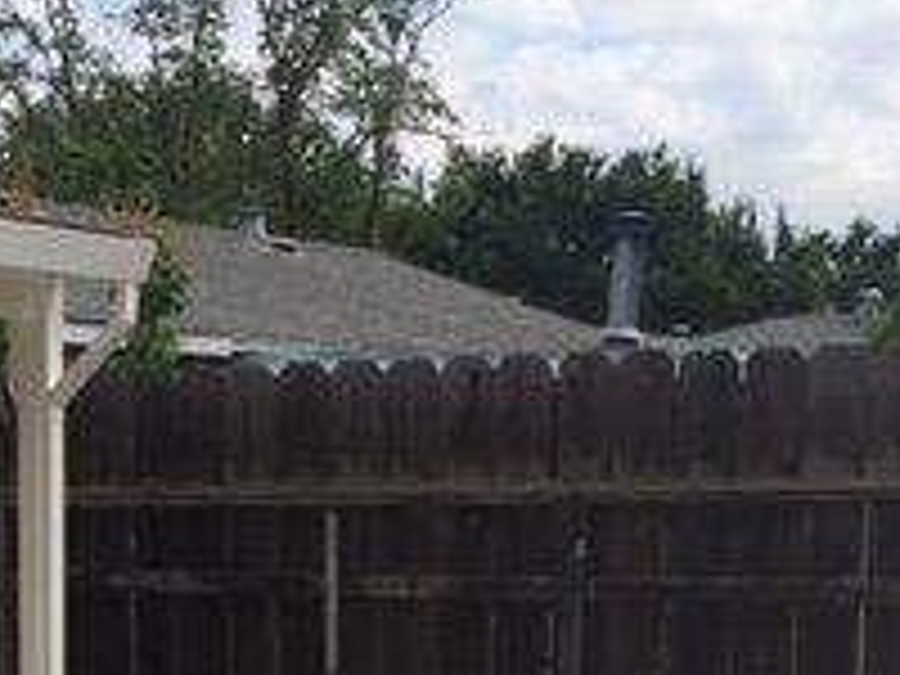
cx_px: 202
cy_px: 832
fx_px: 2418
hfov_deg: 20.9
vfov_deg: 15.3
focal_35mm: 93
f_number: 2.2
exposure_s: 1/2198
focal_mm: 4.15
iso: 32
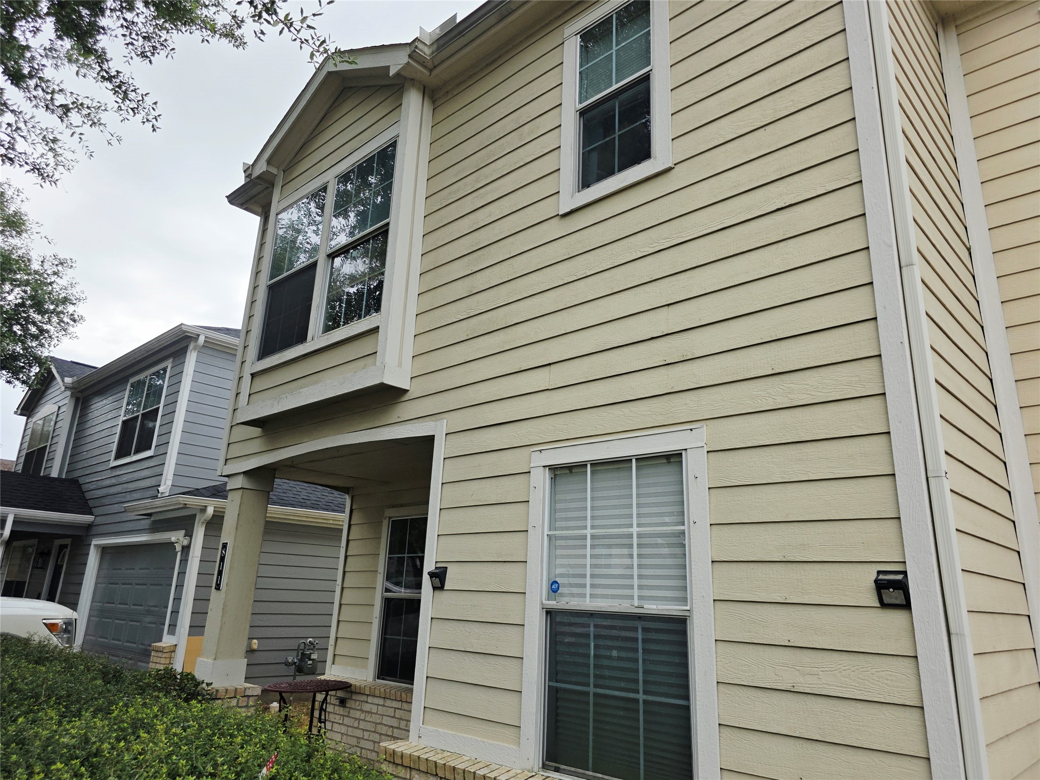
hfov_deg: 73.9
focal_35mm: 23
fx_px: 691
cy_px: 390
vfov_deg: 58.9
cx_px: 520
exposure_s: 1/4889
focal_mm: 6.3
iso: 80
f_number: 1.7
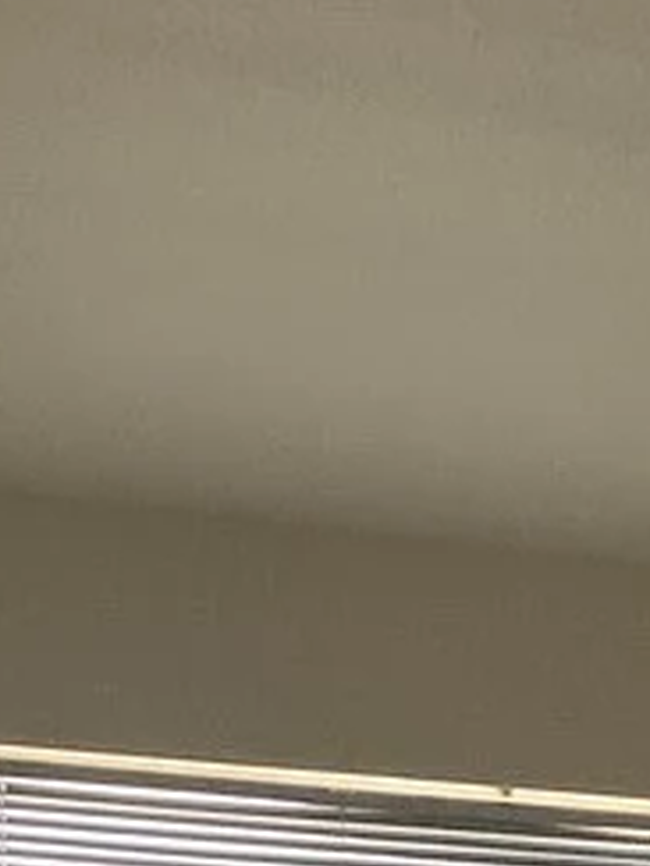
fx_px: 3255
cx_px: 860
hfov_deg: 11.1
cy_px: 1647
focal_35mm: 130
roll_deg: -3.0
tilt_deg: -7.8
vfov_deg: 13.4
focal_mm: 3.3
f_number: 2.4
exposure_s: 1/120
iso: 80
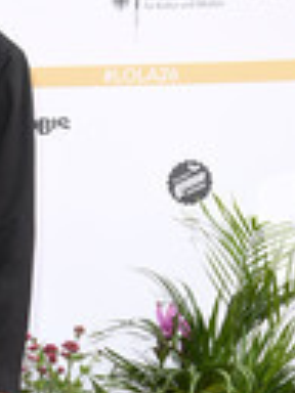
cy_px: 362
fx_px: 1909
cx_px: -111
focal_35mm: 168
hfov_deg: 8.7
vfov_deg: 11.7
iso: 640
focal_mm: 56
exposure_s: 1/250
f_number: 5.6
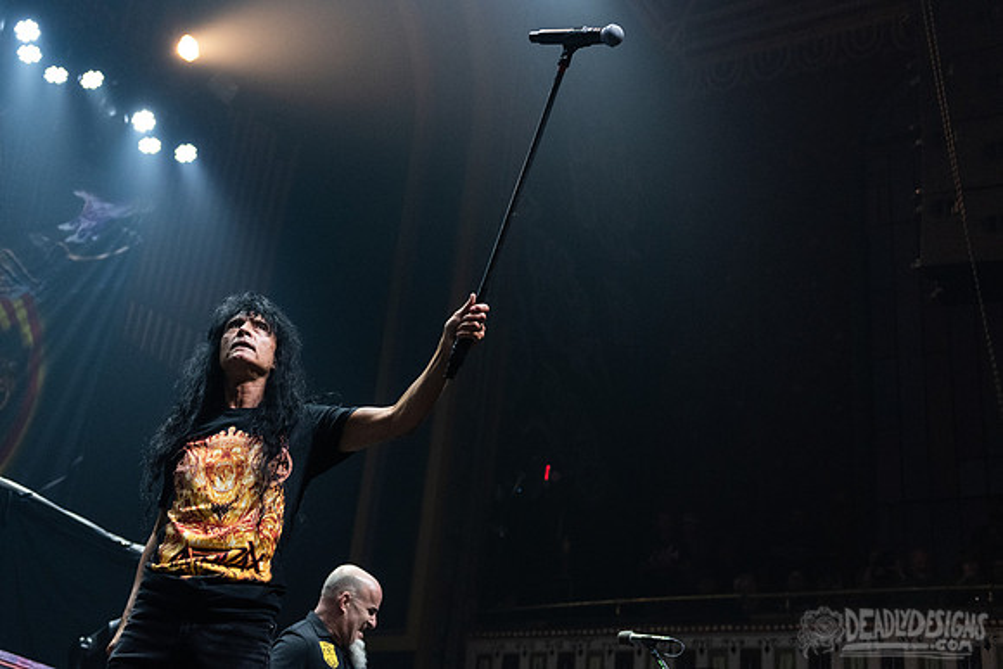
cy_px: 294
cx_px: 422
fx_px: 1357
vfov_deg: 27.7
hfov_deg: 40.5
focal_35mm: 49
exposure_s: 1/640
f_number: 3.2
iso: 2500
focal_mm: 42
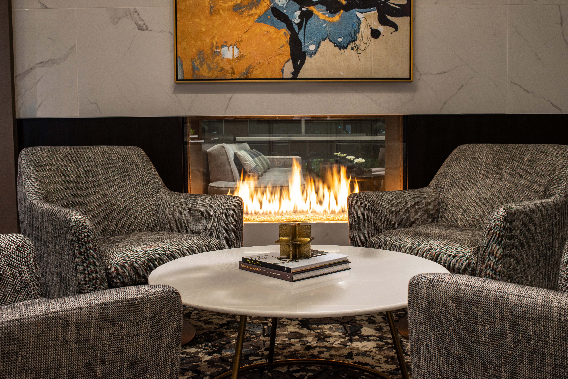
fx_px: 552
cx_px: 284
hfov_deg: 54.4
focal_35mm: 35
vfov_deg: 37.9
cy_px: 190
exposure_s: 1/4
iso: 200
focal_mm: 35
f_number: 11
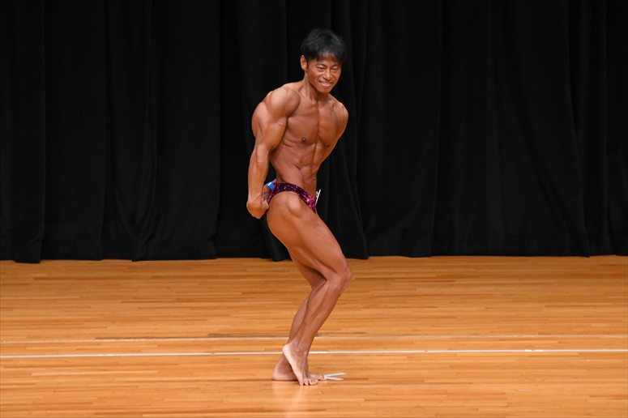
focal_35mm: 285
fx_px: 4969
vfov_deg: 4.8
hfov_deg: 7.2
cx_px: 314
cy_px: 209
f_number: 5.6
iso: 3200
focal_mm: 190
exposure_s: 1/400
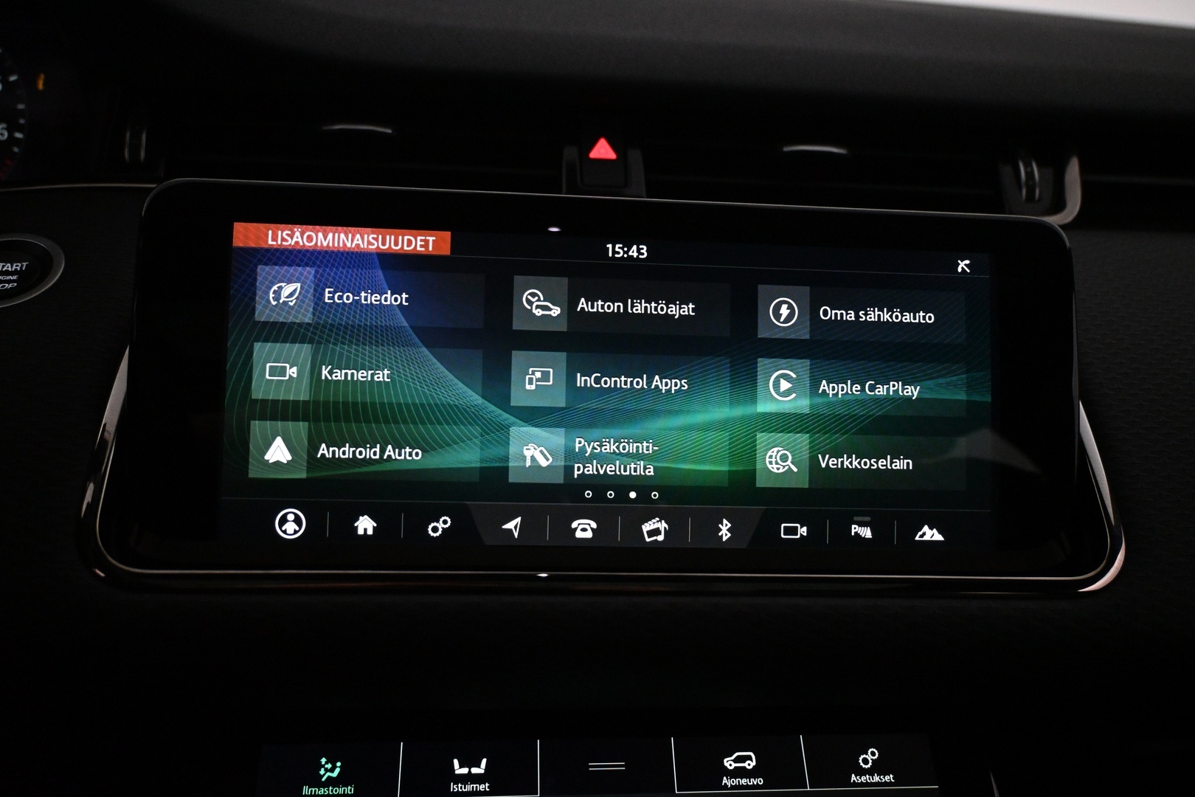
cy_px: 398
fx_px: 996
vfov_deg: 43.6
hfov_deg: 61.9
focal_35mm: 30
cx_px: 598
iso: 4000
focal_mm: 20
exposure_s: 1/250
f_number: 3.8
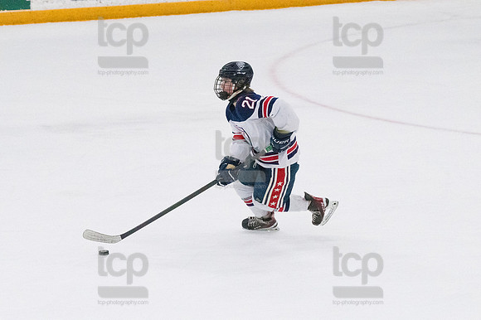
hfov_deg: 8.6
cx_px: 240
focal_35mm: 240
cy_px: 160
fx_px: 3205
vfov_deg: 5.7
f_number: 5
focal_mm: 160
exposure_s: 1/1600
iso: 8000
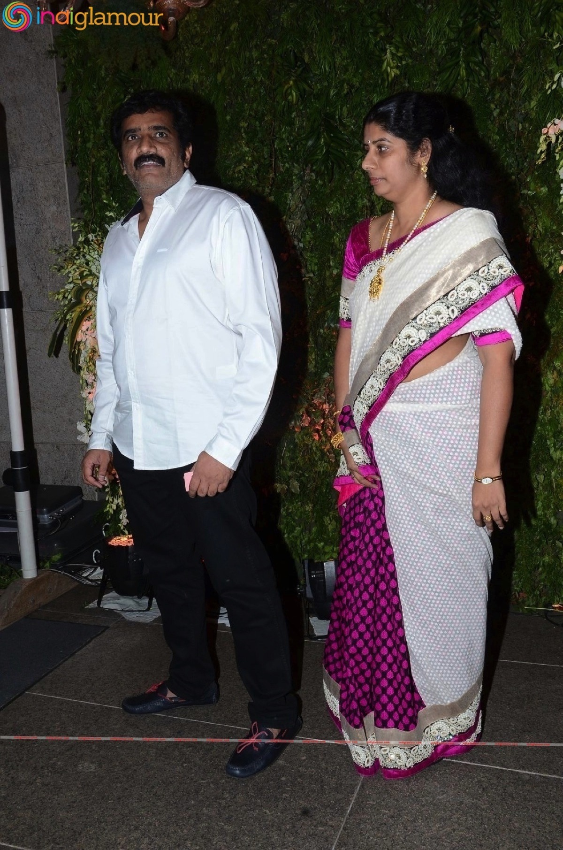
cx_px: 282
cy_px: 425
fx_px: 777
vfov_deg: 57.3
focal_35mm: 33
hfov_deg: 39.8
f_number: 9
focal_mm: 22
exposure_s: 1/125
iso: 500
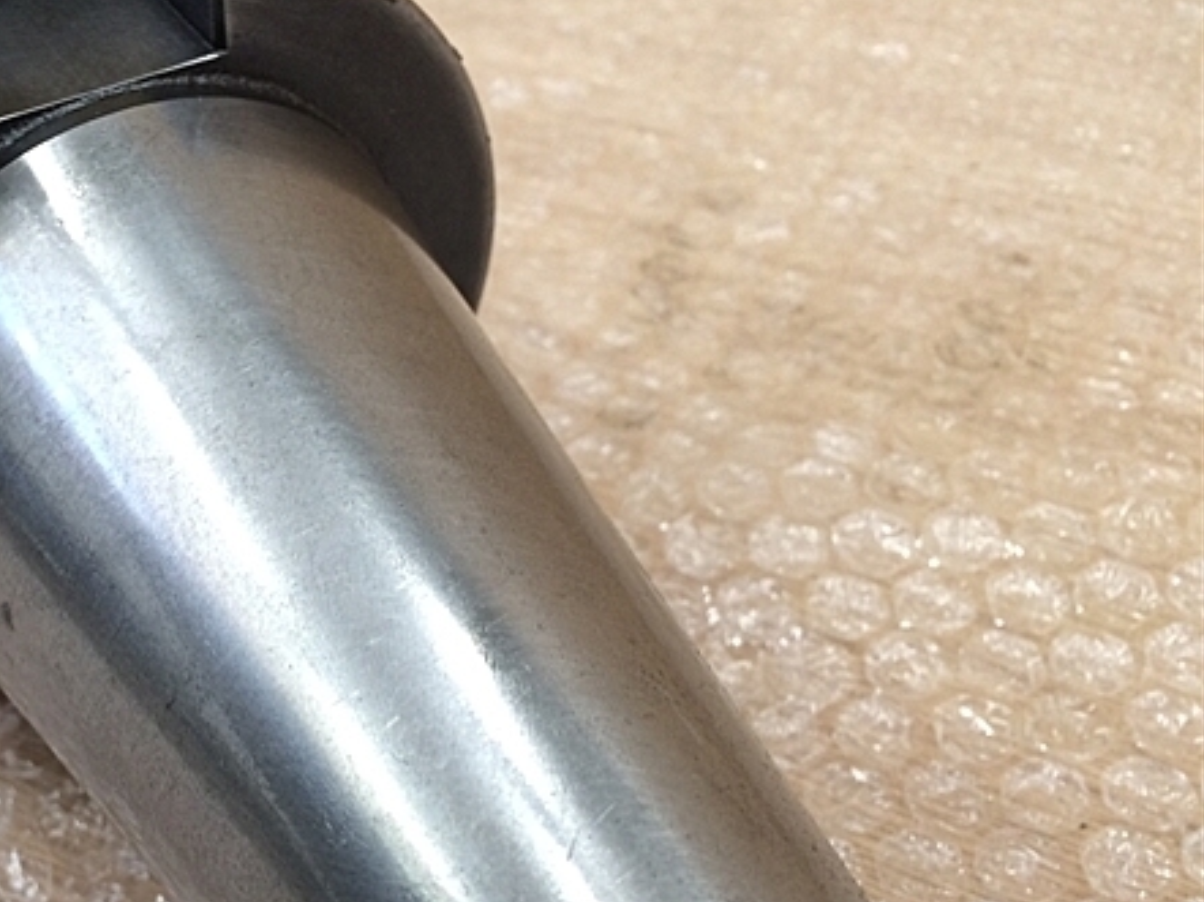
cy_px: 580
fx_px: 1460
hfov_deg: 43.7
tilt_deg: -45.9
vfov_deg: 34.1
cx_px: 335
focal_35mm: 42
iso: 80
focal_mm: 4.15
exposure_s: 1/30
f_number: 2.2
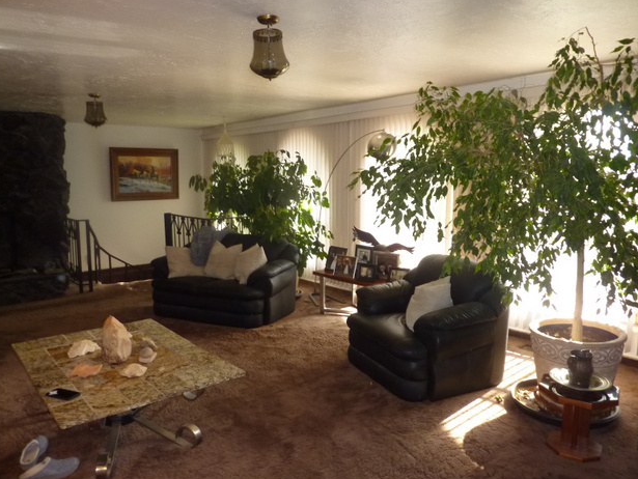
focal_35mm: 26
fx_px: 479
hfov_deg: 67.3
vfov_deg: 53.1
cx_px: 323
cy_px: 244
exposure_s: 1/30
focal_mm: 4.1
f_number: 3.3
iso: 250
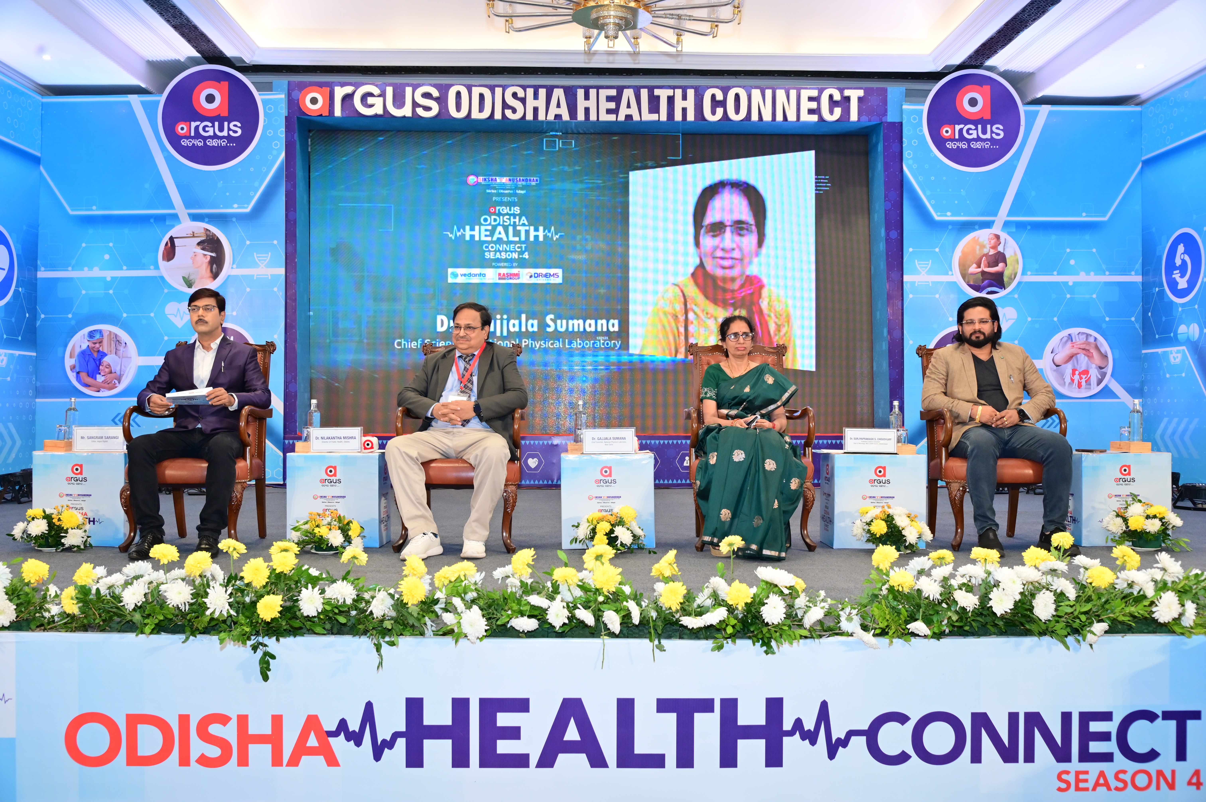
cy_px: 401
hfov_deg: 60.3
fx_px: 1038
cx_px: 603
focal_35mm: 31
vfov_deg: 42.3
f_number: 5.6
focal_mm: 31
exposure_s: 1/125
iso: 1600
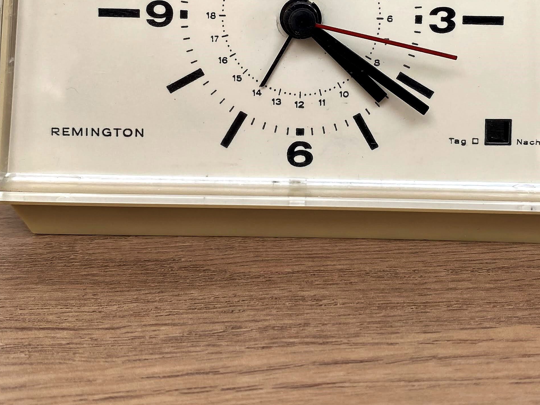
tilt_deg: -18.5
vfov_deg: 26.1
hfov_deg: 34.8
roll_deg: -0.8
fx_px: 858
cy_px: 77
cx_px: 323
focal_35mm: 55
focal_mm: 4.25
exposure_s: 1/126
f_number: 1.8
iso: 32
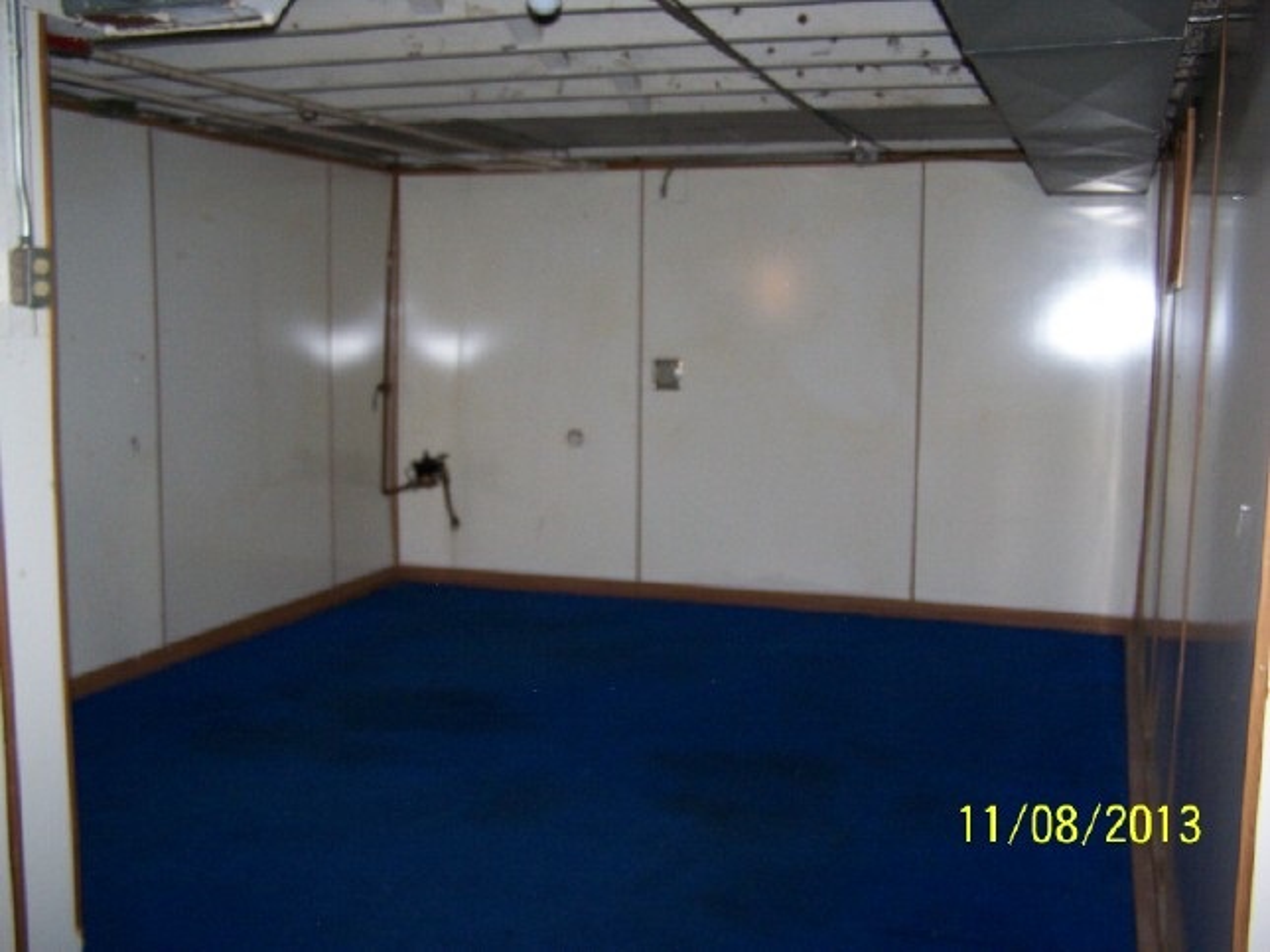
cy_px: 476
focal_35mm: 38
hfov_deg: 49.0
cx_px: 635
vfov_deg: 37.7
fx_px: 1394
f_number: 2.8
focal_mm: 6.3
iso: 140
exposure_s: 1/60
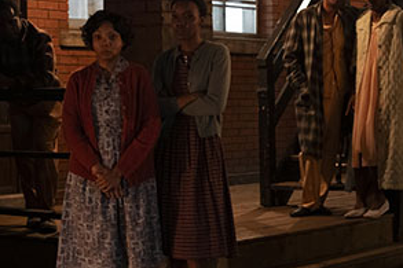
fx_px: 1108
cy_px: 161
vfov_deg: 13.8
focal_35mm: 99
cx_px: 278
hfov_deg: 20.5
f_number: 1.8
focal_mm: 33
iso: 4000
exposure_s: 1/60
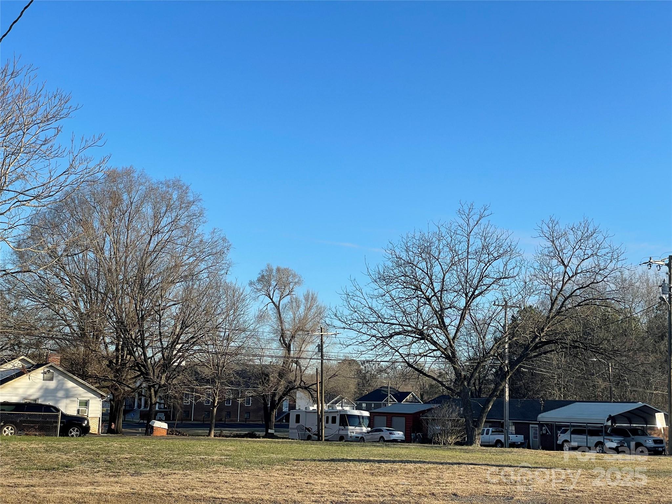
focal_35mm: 52
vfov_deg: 28.0
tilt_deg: +10.2
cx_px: 336
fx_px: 1009
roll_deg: -1.7
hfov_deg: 36.8
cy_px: 252
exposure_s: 1/959
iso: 25
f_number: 2
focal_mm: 6
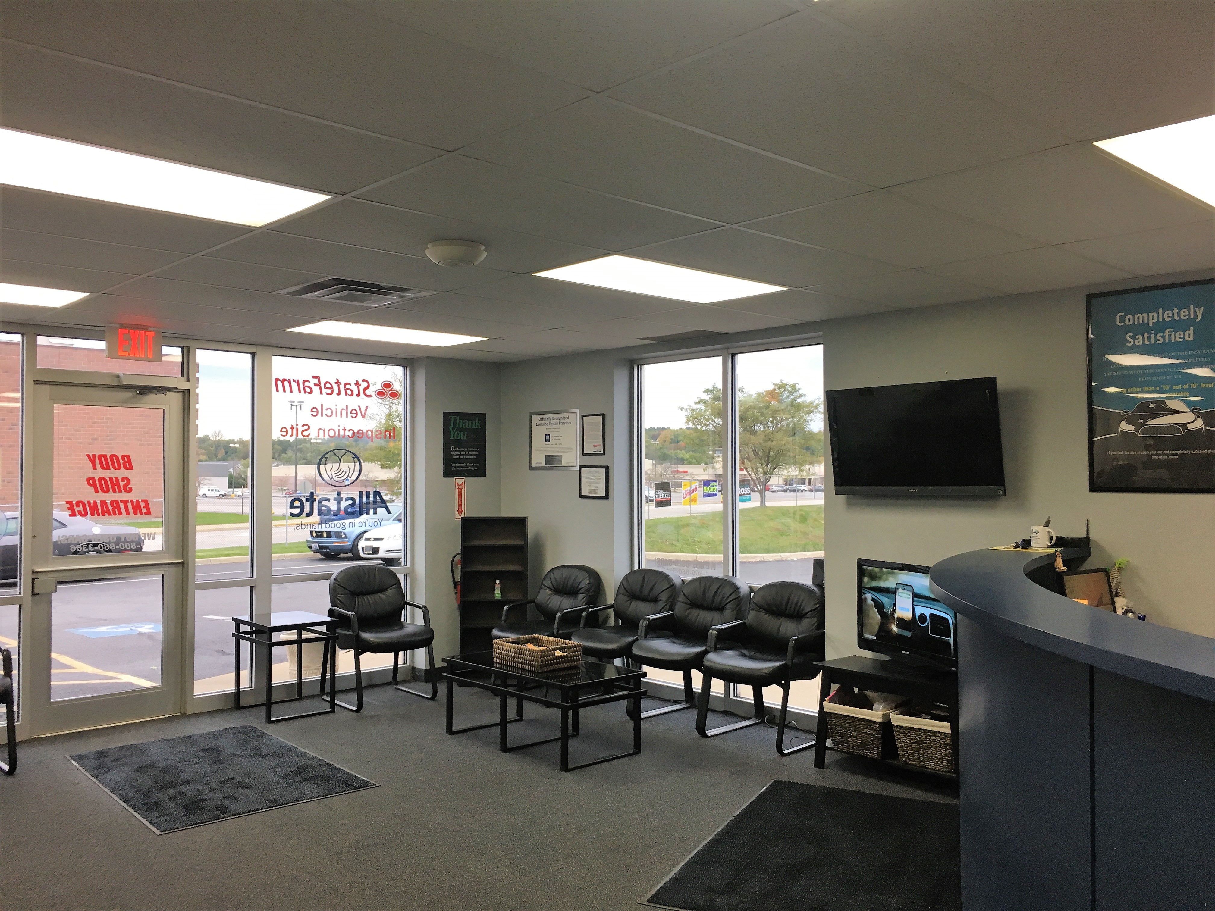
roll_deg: -0.6
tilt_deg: +1.1
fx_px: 1018
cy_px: 456
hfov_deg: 61.7
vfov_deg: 48.2
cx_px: 608
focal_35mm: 29
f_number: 2.2
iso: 32
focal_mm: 4.15
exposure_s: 1/30
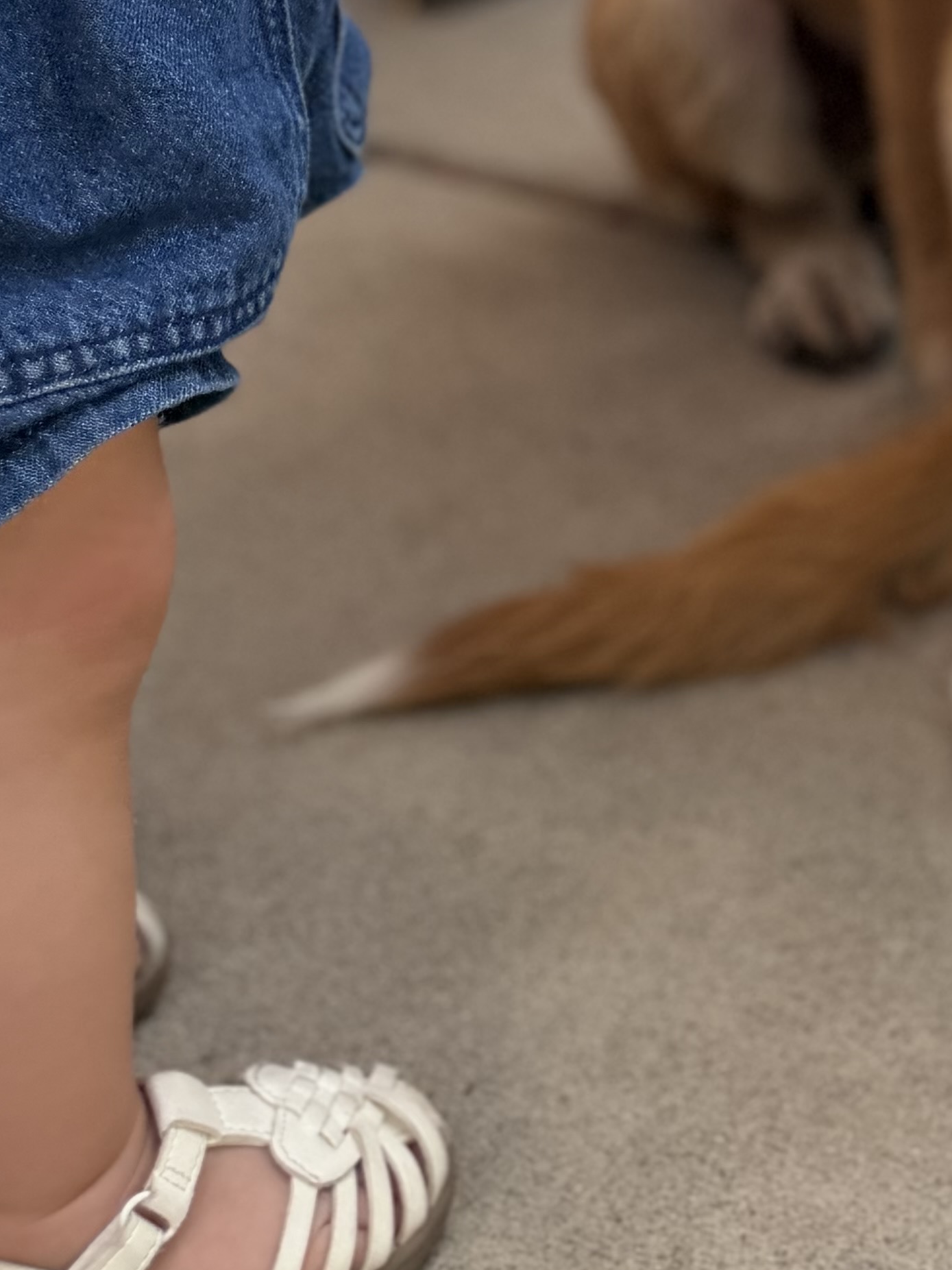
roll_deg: +0.3
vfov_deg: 23.3
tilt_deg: -11.4
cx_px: 1331
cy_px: -392
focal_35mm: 74
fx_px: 2714
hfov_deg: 18.2
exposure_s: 1/3425
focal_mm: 6.76
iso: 100
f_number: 1.78
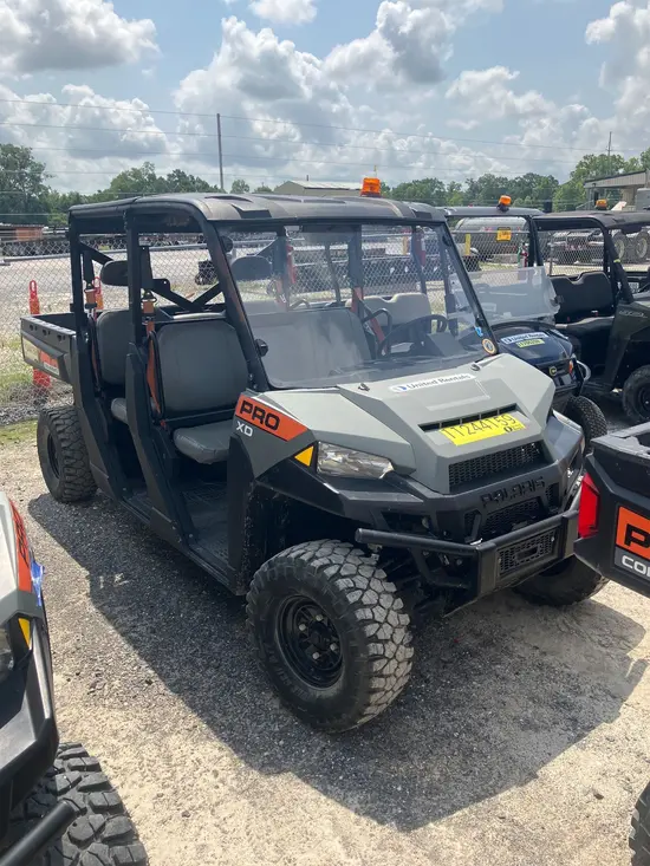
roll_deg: +1.3
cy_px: 433
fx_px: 701
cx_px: 325
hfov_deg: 49.8
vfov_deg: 63.4
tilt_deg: -13.9
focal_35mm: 28
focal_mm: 3.99
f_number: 1.8
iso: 32
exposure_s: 1/1869
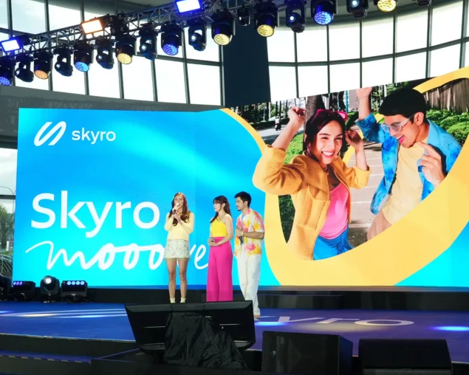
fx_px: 583
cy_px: 189
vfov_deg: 35.7
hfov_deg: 43.8
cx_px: 226
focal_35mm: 42
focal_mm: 25
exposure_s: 1/200
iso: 500
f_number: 6.3
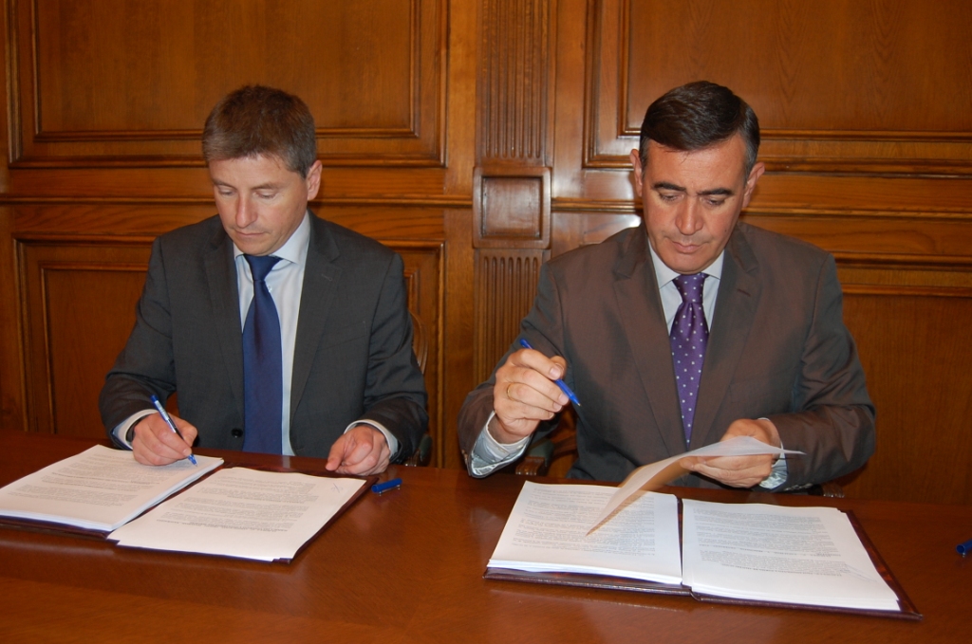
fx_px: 809
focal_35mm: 30
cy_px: 322
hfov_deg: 62.0
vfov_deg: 43.5
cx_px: 486
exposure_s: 1/60
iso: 400
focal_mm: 20
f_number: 3.8
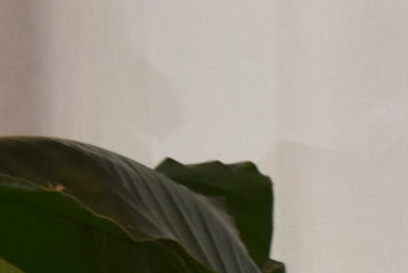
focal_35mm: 647
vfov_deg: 2.1
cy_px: 742
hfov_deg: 3.2
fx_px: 7338
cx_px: 278
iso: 900
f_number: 5.6
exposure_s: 1/125
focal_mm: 55
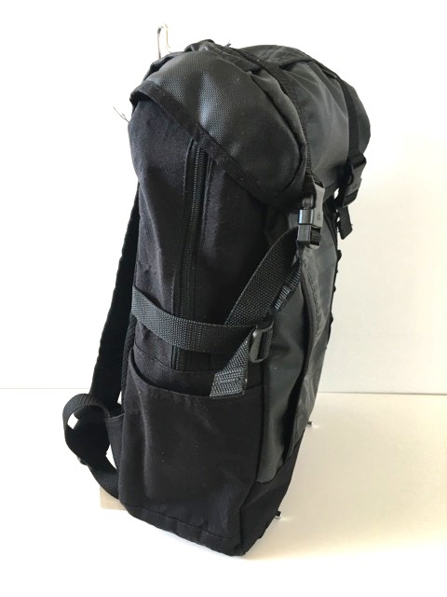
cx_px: 224
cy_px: 298
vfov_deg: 61.7
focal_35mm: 29
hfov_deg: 48.2
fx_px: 499
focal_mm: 4.15
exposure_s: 1/30
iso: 64
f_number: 2.2
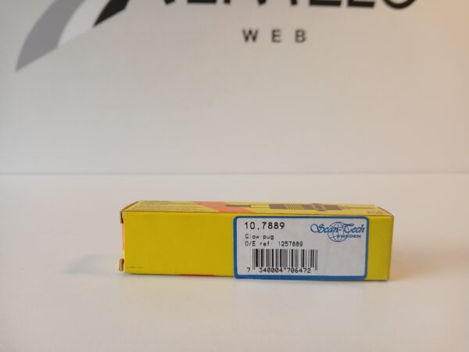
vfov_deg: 53.1
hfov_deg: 67.3
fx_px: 352
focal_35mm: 26
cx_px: 234
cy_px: 176
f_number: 1.8
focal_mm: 3.98
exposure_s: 1/50
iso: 40
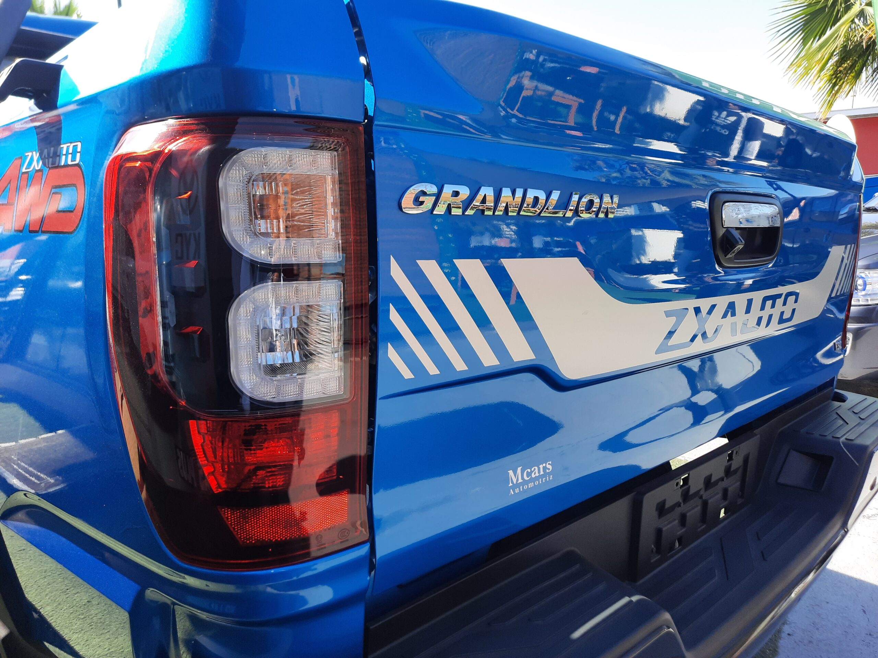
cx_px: 439
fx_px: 634
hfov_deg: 69.4
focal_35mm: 25
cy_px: 329
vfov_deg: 54.9
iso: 32
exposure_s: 1/346
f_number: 2
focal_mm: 4.6
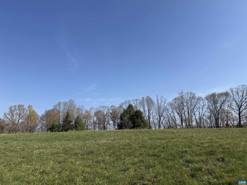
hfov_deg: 71.6
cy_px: 92
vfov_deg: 56.8
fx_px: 171
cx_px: 124
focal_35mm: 24
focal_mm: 6.76
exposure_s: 1/5714
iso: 80
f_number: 1.78
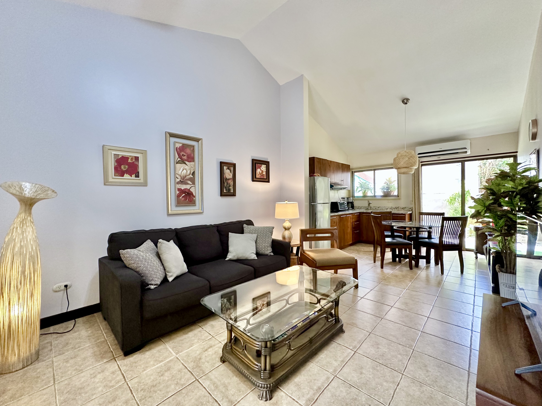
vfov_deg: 85.7
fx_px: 219
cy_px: 203
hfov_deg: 102.1
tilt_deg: -1.4
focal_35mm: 14
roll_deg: -0.6
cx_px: 271
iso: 320
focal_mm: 2.22
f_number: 2.2
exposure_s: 1/60
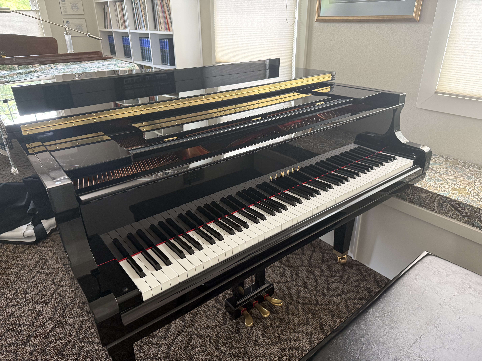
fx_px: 334
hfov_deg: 71.6
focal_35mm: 24
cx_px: 241
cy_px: 180
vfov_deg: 56.8
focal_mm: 6.76
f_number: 1.78
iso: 400
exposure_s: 1/60
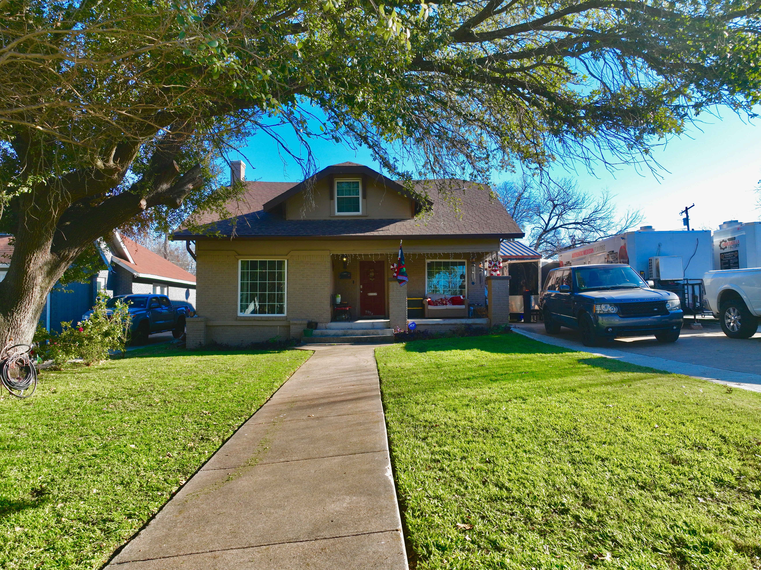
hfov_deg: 71.6
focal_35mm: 24
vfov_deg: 56.8
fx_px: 527
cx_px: 380
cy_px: 285
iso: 120
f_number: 2.8
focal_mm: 12.29
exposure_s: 1/640
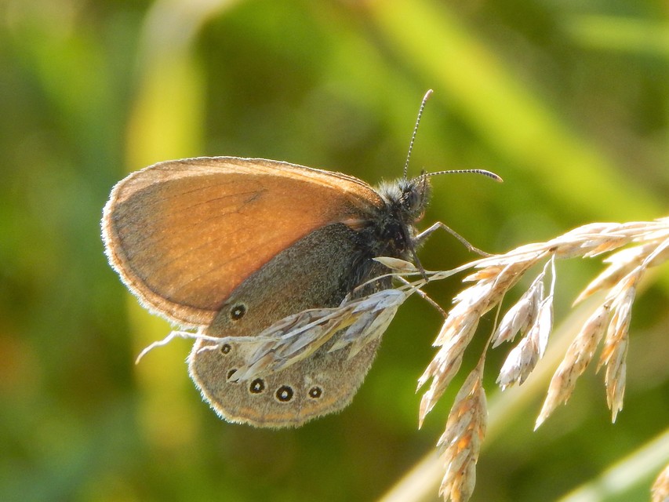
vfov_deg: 4.7
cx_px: 334
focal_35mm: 315
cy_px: 251
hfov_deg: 6.3
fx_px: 6089
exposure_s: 1/250
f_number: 5.7
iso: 180
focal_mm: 56.5
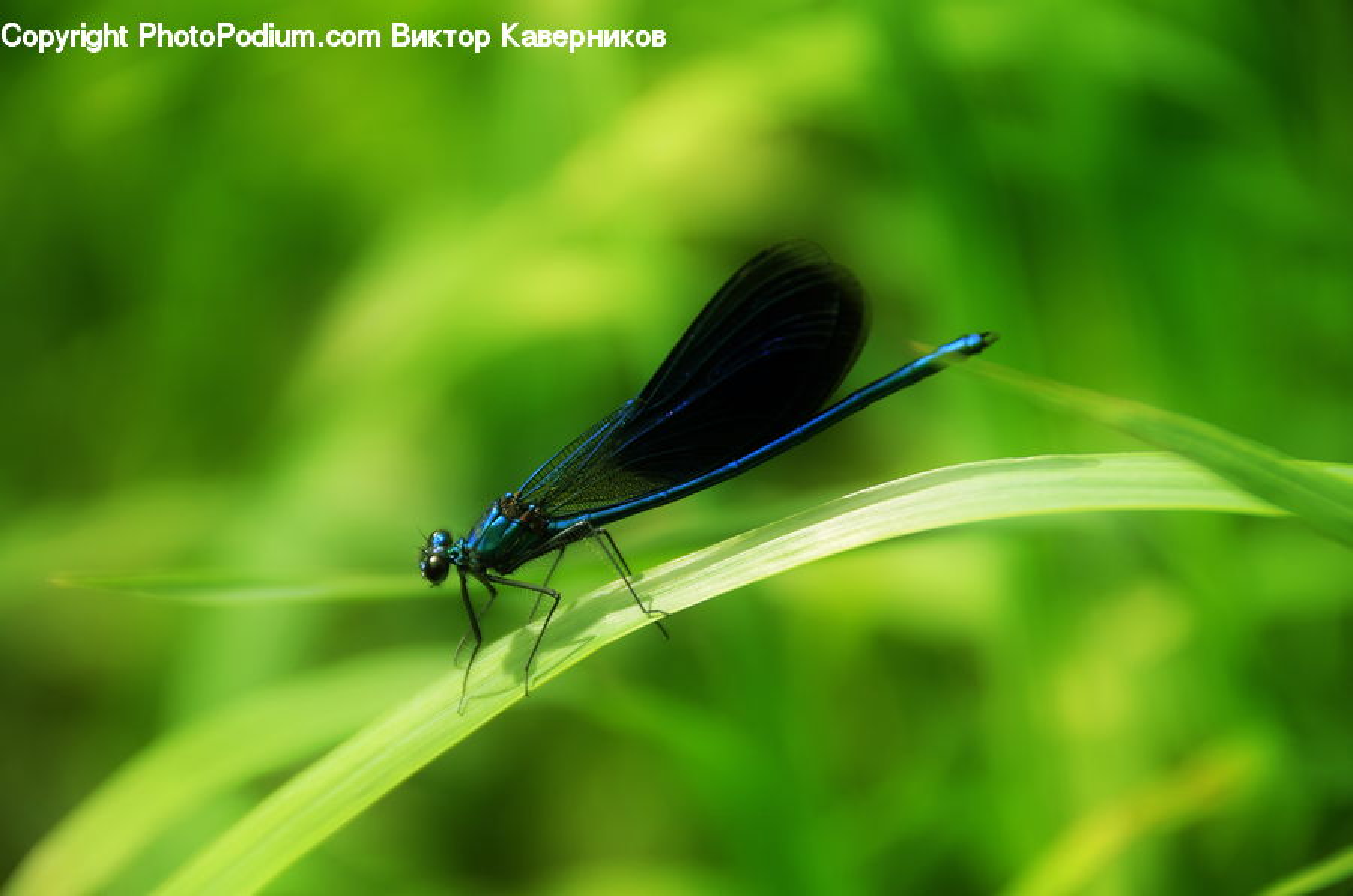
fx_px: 11251
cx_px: 676
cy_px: 448
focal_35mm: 300
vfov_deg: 4.6
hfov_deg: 6.9
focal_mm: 200
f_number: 5.6
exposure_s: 1/250
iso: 280
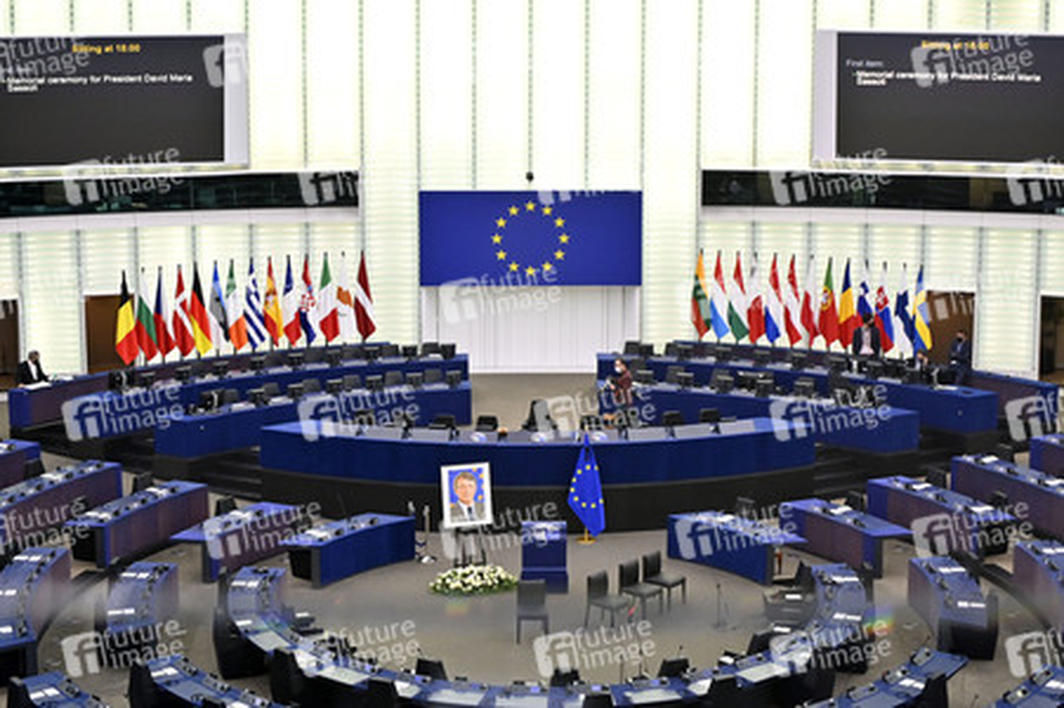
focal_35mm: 50
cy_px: 354
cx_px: 532
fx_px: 1477
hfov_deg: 39.6
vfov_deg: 27.0
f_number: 4
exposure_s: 1/250
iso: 1600
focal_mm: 50
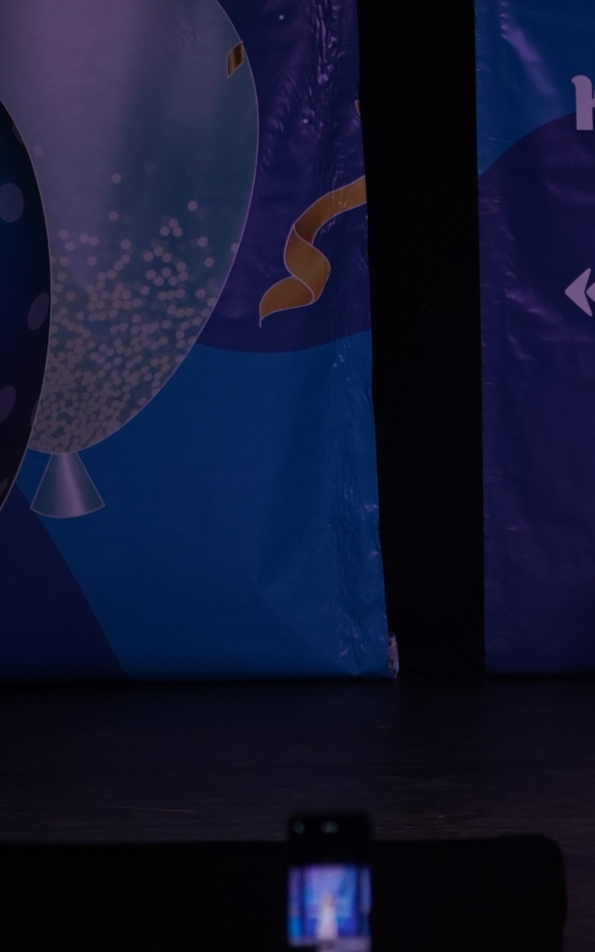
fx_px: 8507
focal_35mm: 328
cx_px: 839
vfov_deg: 6.4
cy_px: 320
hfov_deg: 4.0
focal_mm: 149
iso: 1600
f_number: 5.6
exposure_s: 1/320
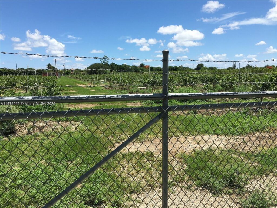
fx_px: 232
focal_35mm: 29
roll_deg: +0.3
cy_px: 104
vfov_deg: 48.2
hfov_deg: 61.7
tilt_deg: -7.5
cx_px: 138
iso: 25
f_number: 2.2
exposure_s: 1/1748
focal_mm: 4.15
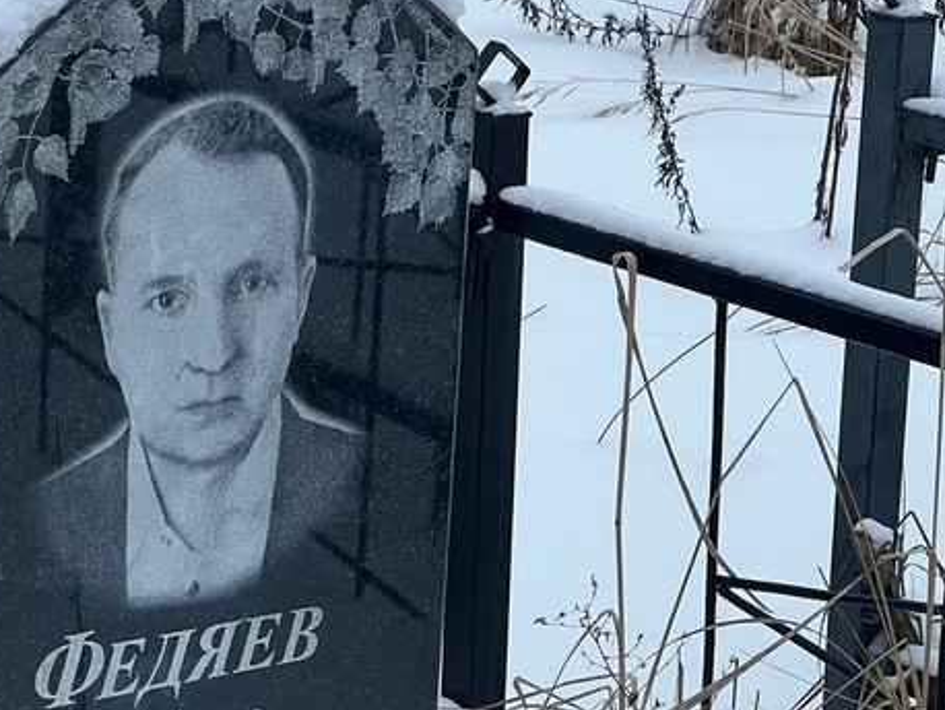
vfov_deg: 8.6
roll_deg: -1.4
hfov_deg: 11.4
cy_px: 646
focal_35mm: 172
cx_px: 2
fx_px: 4698
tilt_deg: -19.4
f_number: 2.8
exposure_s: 1/149
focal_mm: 9
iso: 32
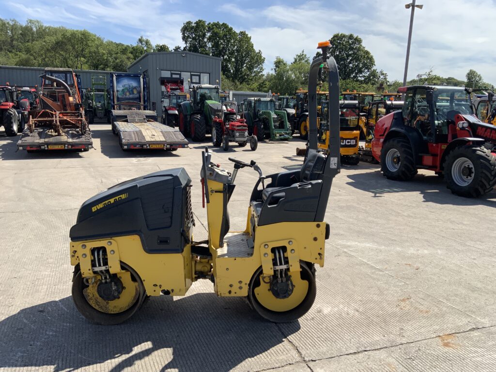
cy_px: 186
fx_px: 416
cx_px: 248
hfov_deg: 61.7
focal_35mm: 29
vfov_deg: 48.2
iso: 16
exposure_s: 1/1626
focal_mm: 3
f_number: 1.8
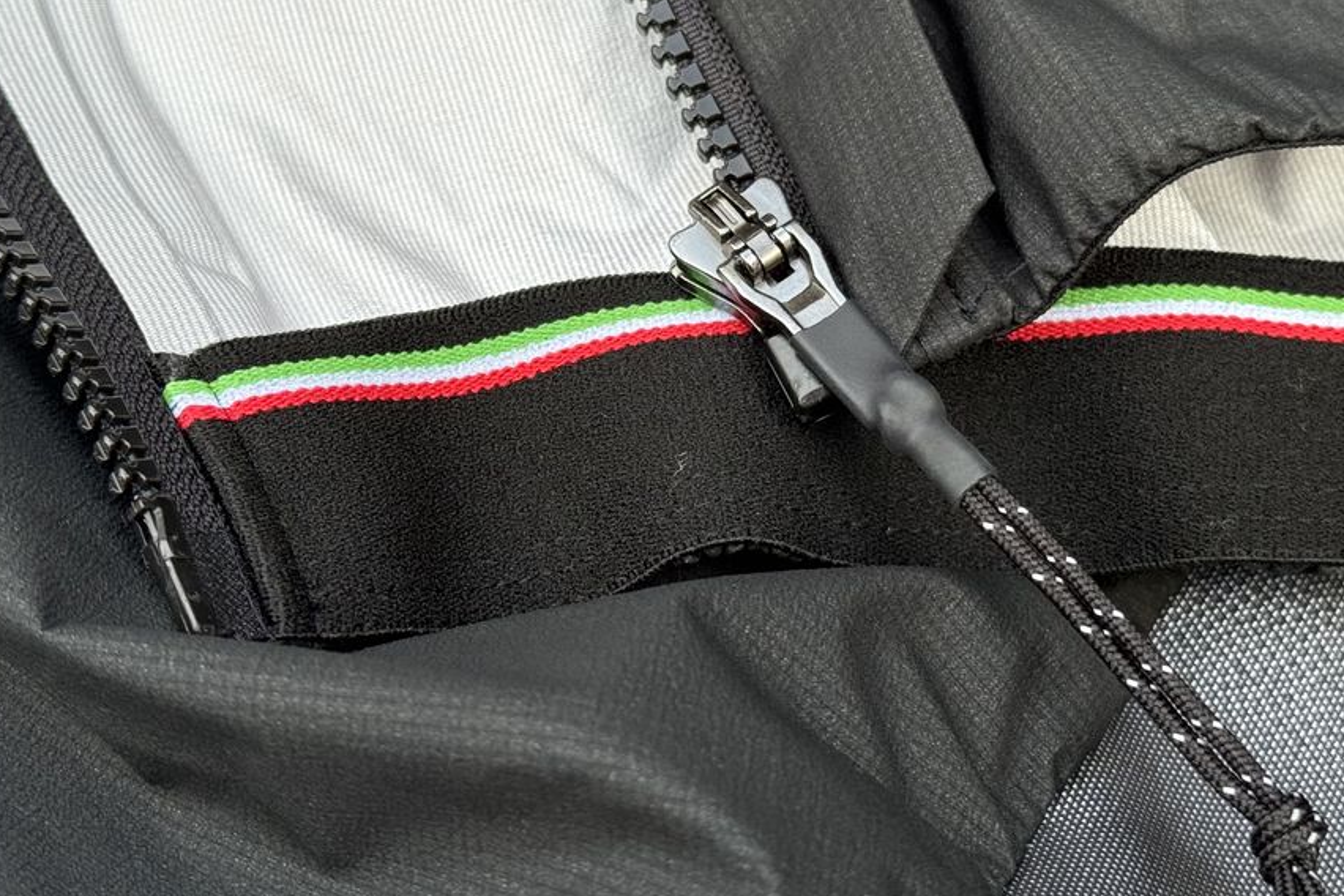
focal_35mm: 75
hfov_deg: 27.0
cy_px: 276
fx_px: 2800
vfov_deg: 18.1
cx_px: 663
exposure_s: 1/374
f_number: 1.78
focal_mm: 6.76
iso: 64
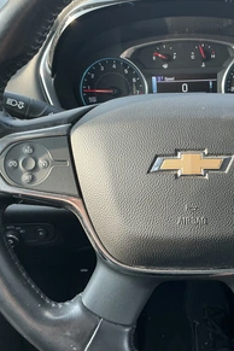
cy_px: 174
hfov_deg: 32.6
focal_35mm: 40
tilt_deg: -26.0
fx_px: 390
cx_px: 183
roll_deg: +3.5
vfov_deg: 48.5
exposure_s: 1/122
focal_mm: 3
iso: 50
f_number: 1.8
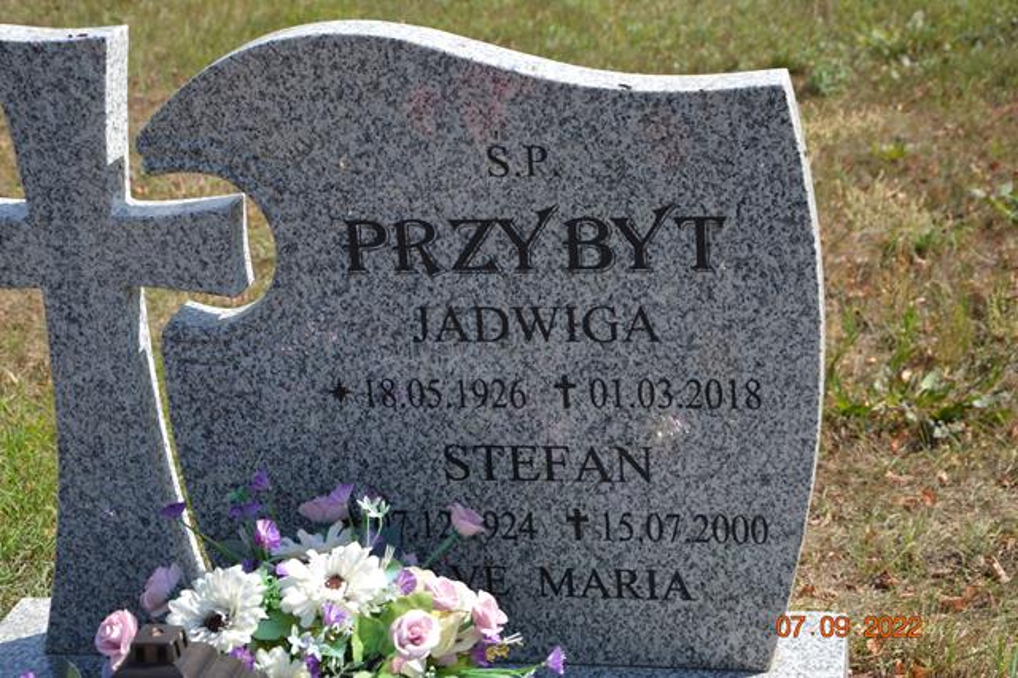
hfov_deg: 26.0
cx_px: 509
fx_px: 2204
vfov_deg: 17.5
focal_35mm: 78
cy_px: 339
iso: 100
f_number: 7.1
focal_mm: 52
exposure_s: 1/200
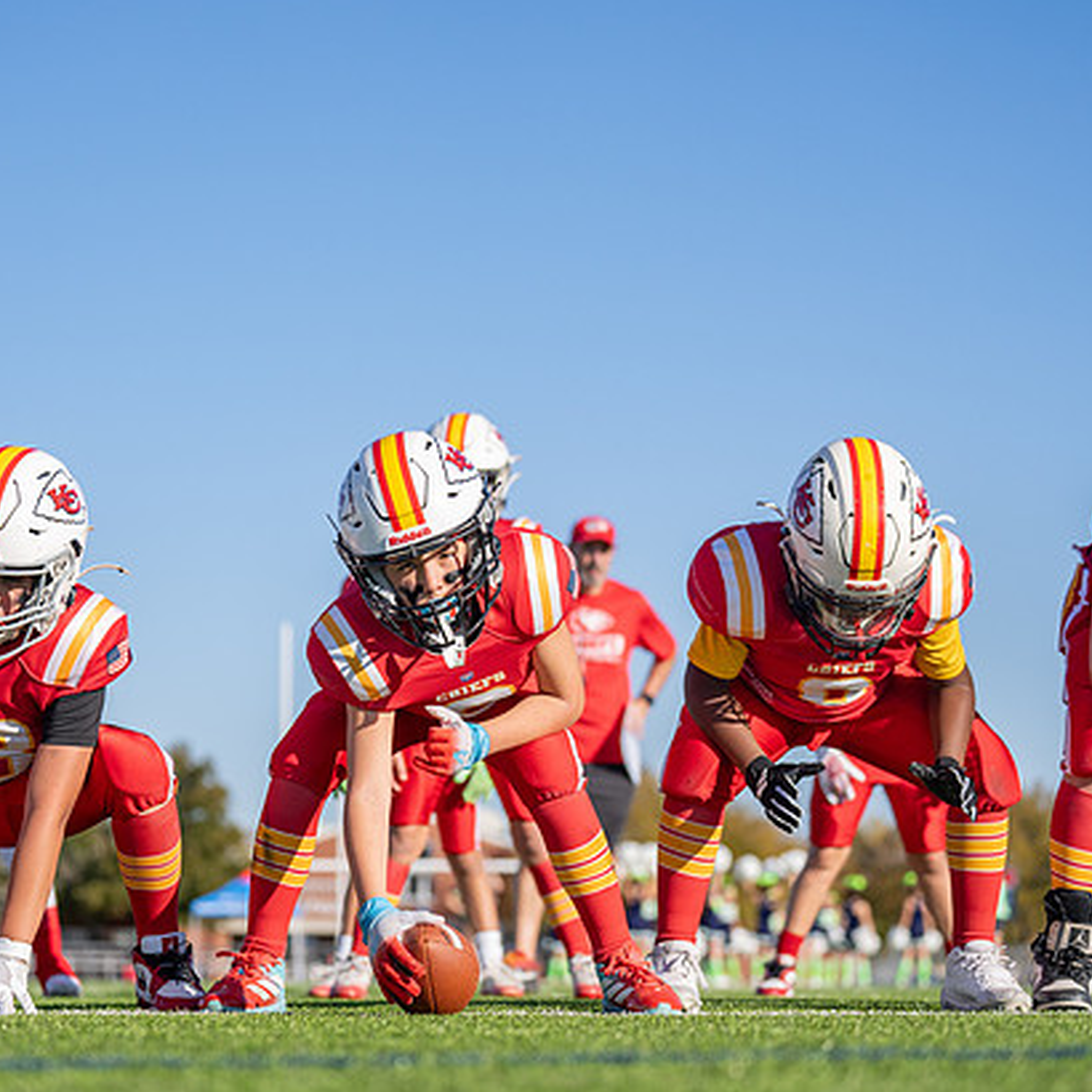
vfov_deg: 18.1
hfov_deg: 18.1
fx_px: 3426
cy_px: 536
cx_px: 461
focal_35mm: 96
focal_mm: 70
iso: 200
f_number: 2.8
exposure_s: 1/4000
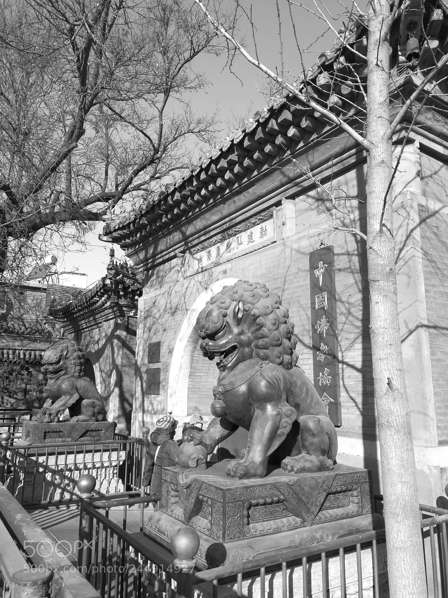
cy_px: 299
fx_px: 466
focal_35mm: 27
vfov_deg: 65.3
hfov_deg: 51.4
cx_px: 224
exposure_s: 1/881
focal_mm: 3.95
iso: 50
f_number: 2.2
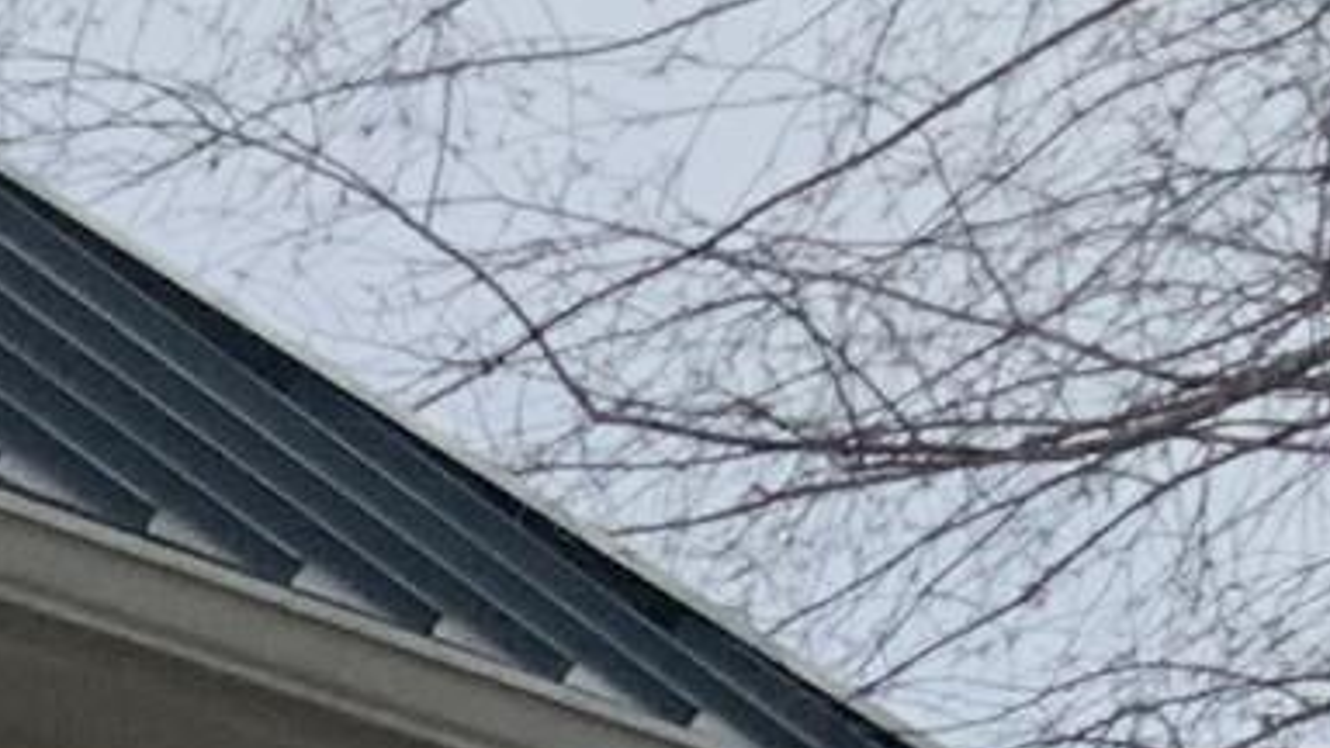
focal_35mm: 247
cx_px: -2508
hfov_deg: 7.7
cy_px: 2092
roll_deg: -0.3
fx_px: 8711
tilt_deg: +2.3
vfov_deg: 4.7
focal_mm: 3
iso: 16
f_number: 1.8
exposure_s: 1/683
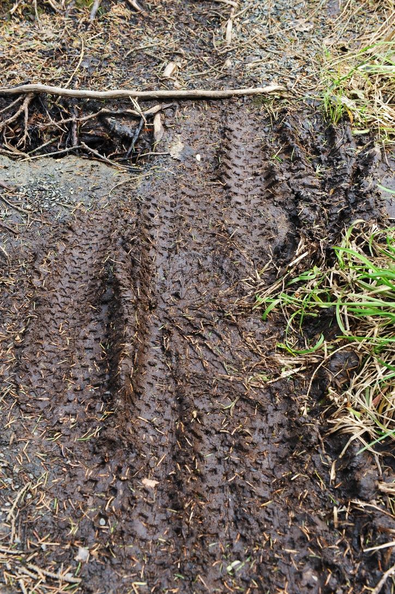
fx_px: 742
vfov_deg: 43.6
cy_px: 297
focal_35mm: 45
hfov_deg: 29.8
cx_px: 198
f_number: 10
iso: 400
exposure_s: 1/30
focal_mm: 45
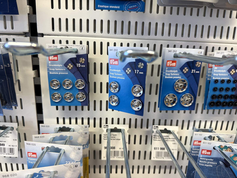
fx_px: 164
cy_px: 89
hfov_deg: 71.6
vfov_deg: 56.8
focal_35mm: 24
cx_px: 118
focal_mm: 6.76
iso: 125
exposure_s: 1/100
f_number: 1.78
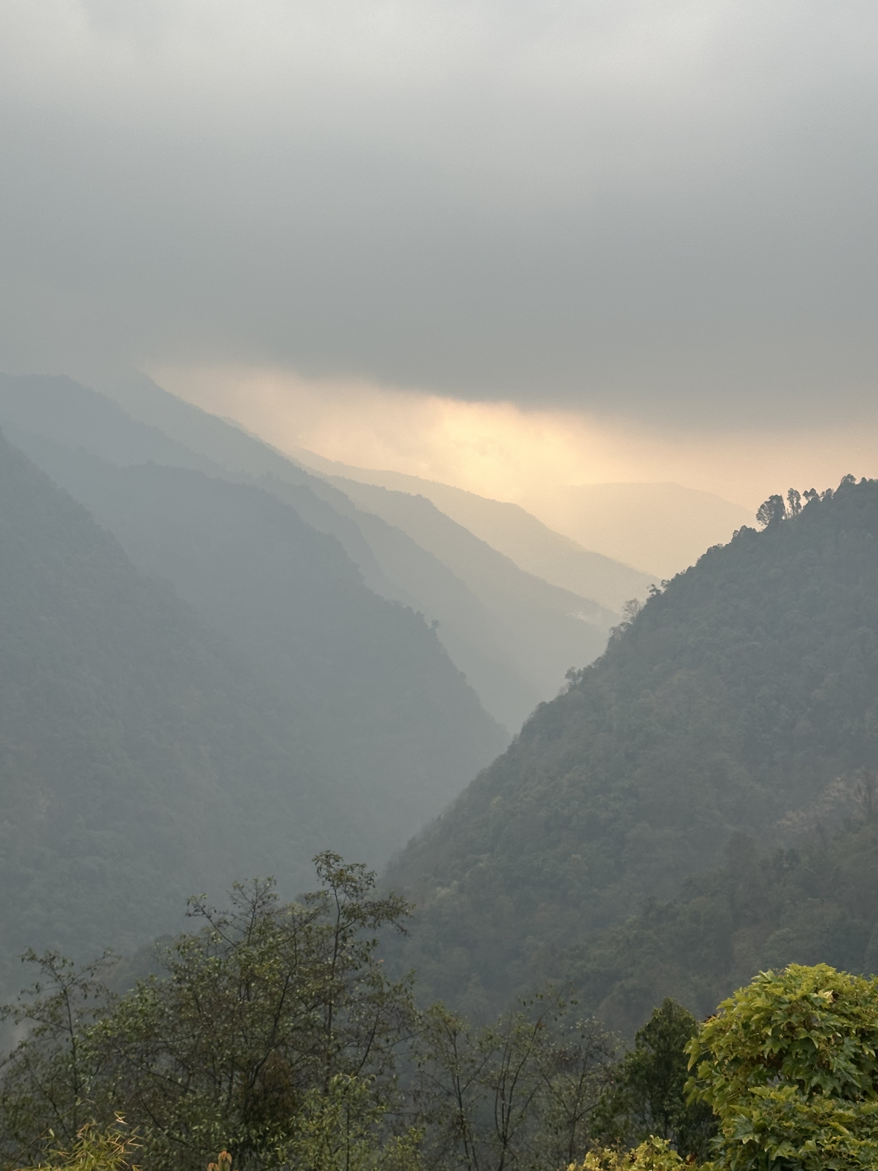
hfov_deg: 28.0
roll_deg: +2.6
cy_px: 569
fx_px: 1759
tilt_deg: -1.3
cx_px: 407
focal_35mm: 52
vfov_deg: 36.8
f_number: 1.78
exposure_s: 1/146
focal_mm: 6.86
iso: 50
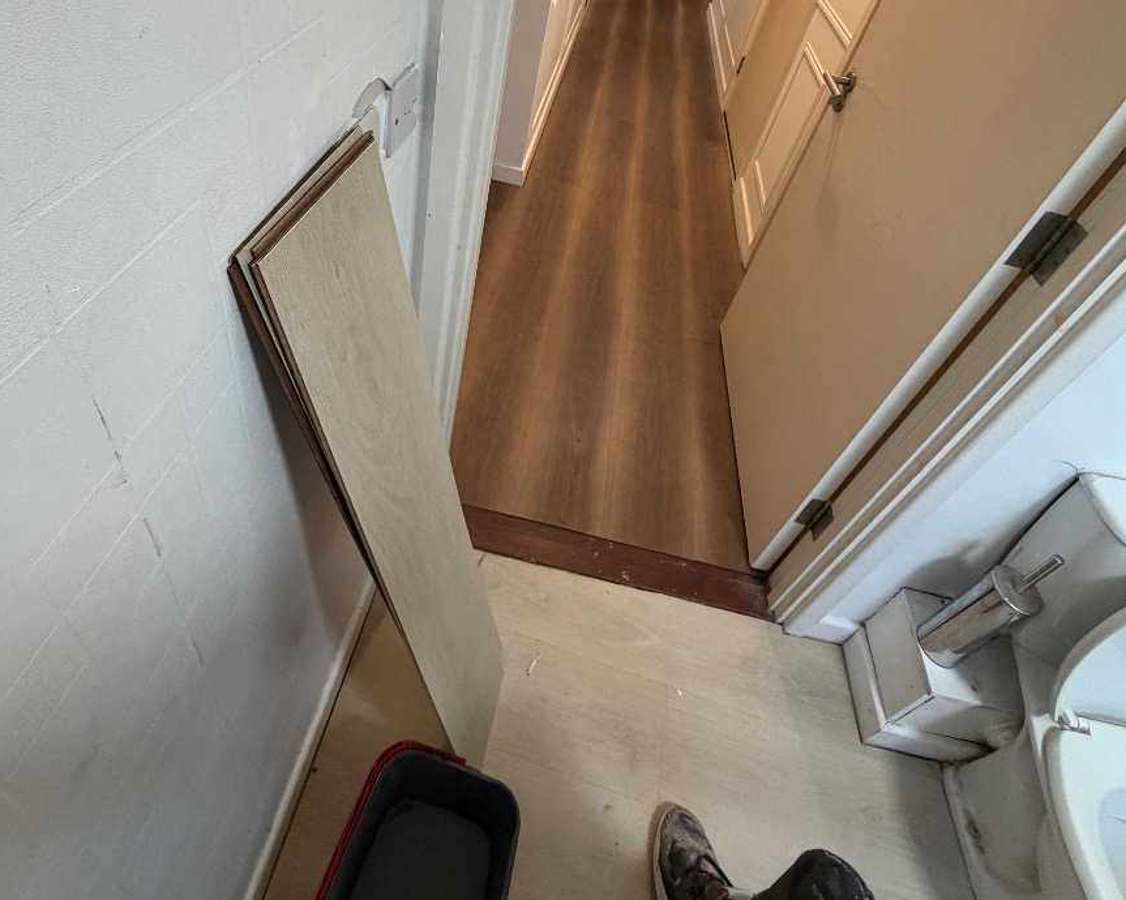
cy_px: 219
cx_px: 564
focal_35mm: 19
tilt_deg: -36.0
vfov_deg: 66.2
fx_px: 633
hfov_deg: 83.3
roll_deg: -13.4
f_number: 2.2
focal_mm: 2.22
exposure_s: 1/50
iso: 250
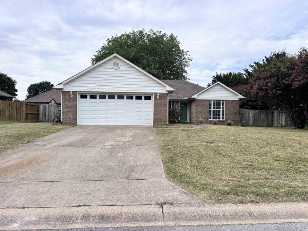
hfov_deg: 67.3
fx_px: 231
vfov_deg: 53.1
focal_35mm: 26
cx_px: 154
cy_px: 116
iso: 50
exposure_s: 1/2857
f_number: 1.6
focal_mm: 5.96
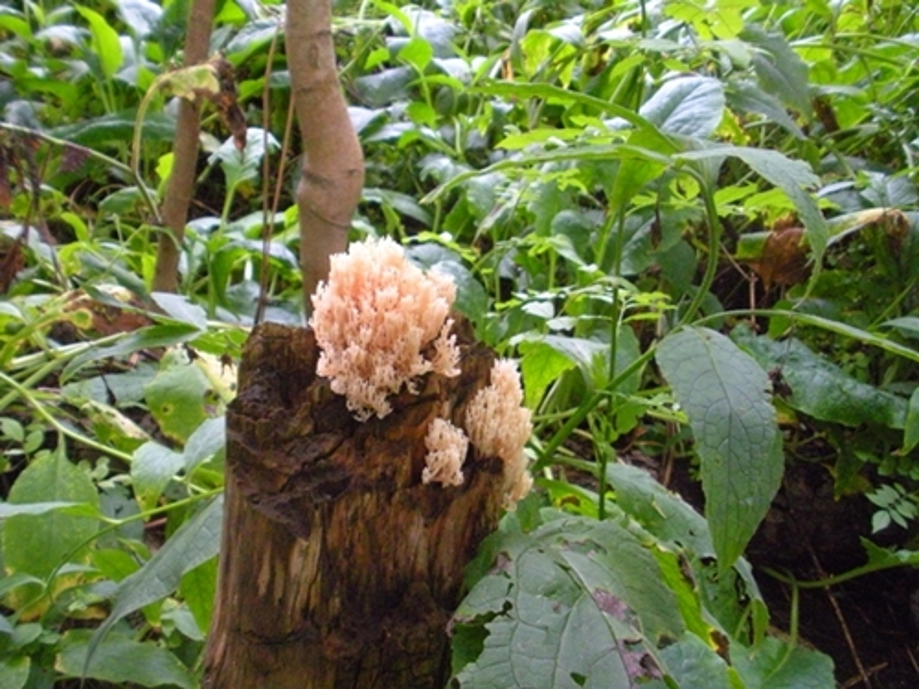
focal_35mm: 36
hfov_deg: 51.4
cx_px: 460
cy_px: 344
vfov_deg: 39.7
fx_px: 956
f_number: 3.5
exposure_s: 1/123
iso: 722
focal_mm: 6.3
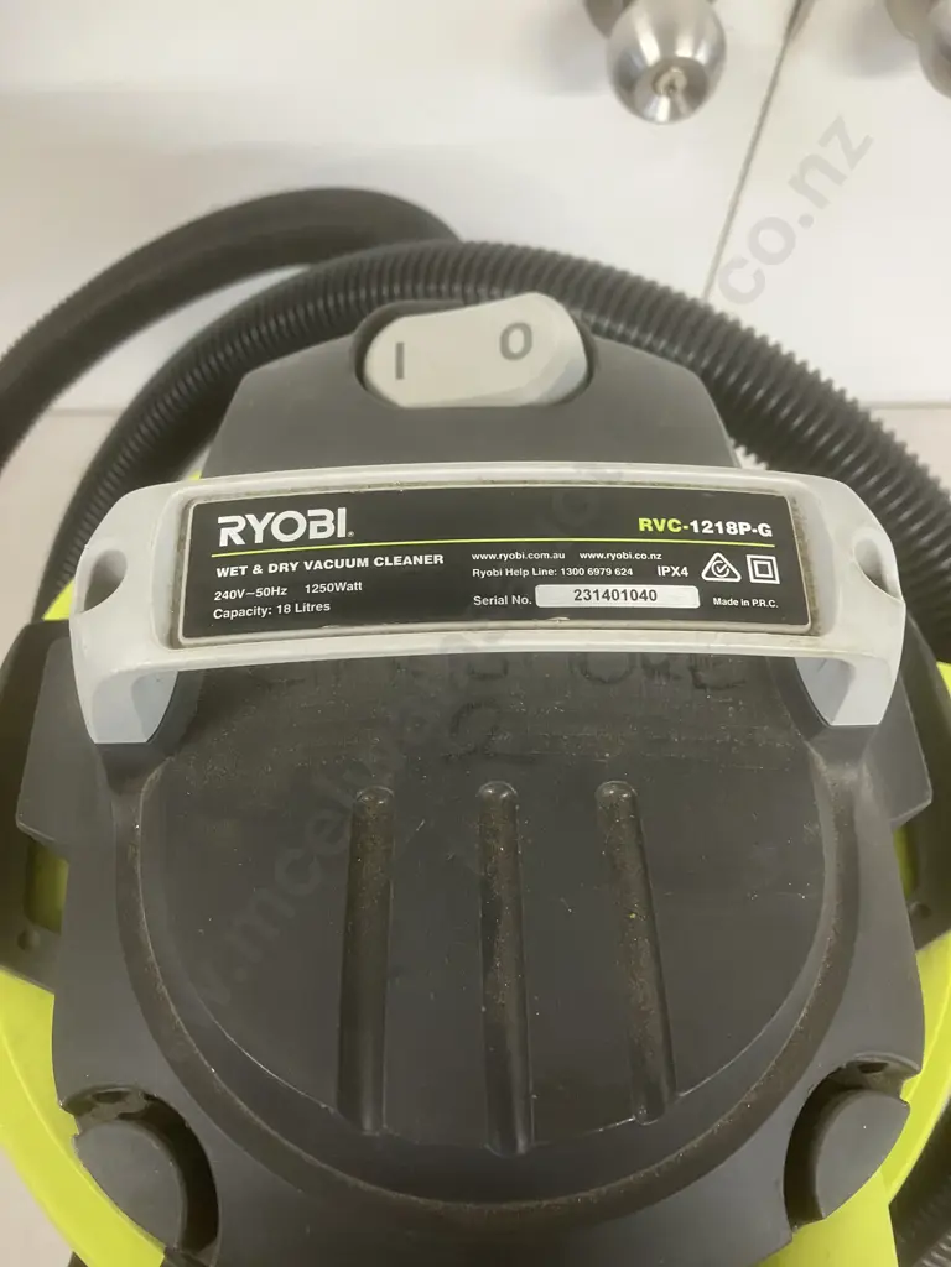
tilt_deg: -63.0
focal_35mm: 28
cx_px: 476
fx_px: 1026
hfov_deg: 49.7
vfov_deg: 63.4
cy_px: 634
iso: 320
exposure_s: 1/50
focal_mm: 3.99
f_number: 1.8
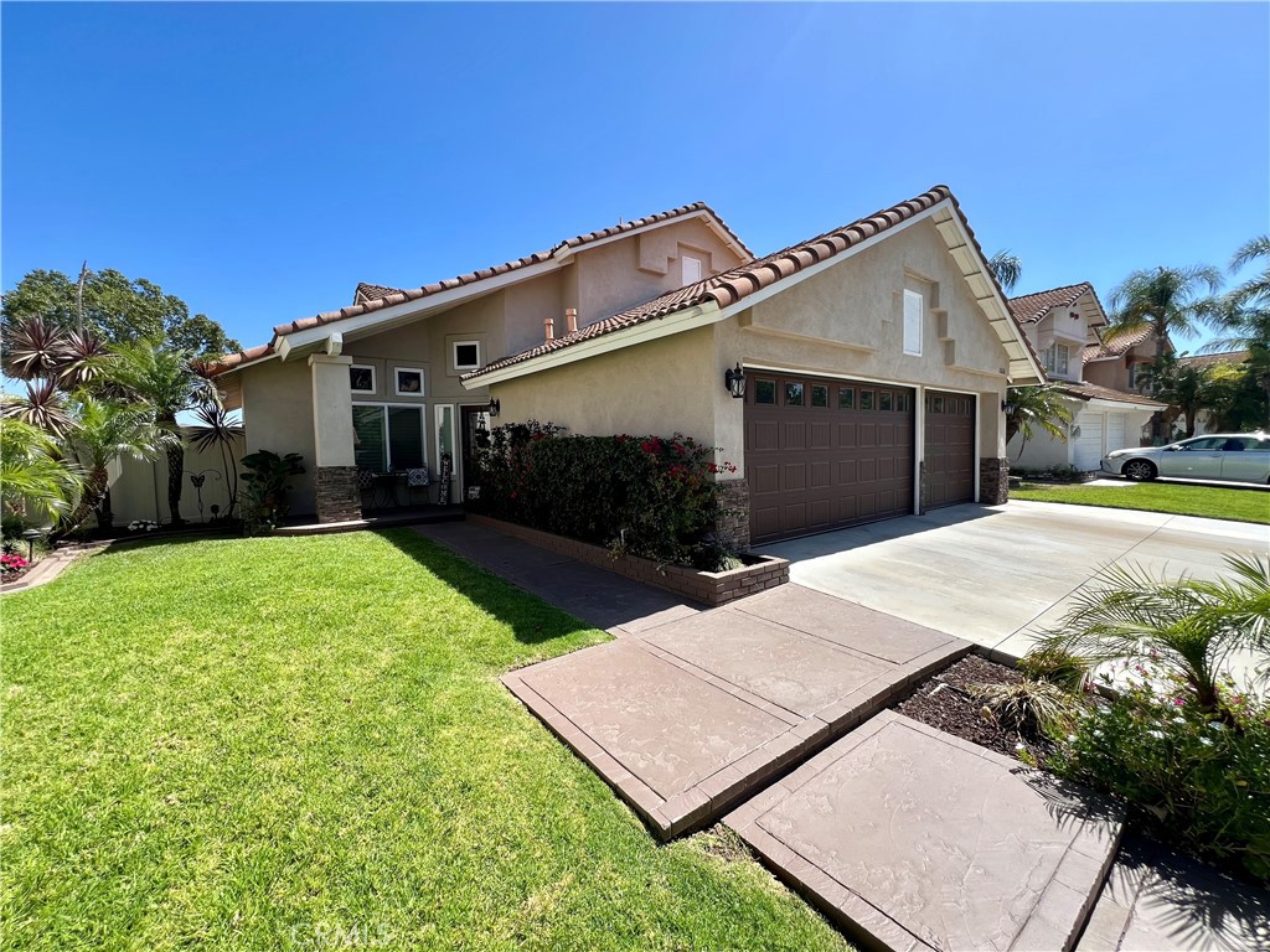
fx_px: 477
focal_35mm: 13
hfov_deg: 106.2
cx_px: 635
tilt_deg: -3.3
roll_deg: +1.2
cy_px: 476
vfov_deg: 89.9
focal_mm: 1.57
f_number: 1.8
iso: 32
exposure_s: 1/690
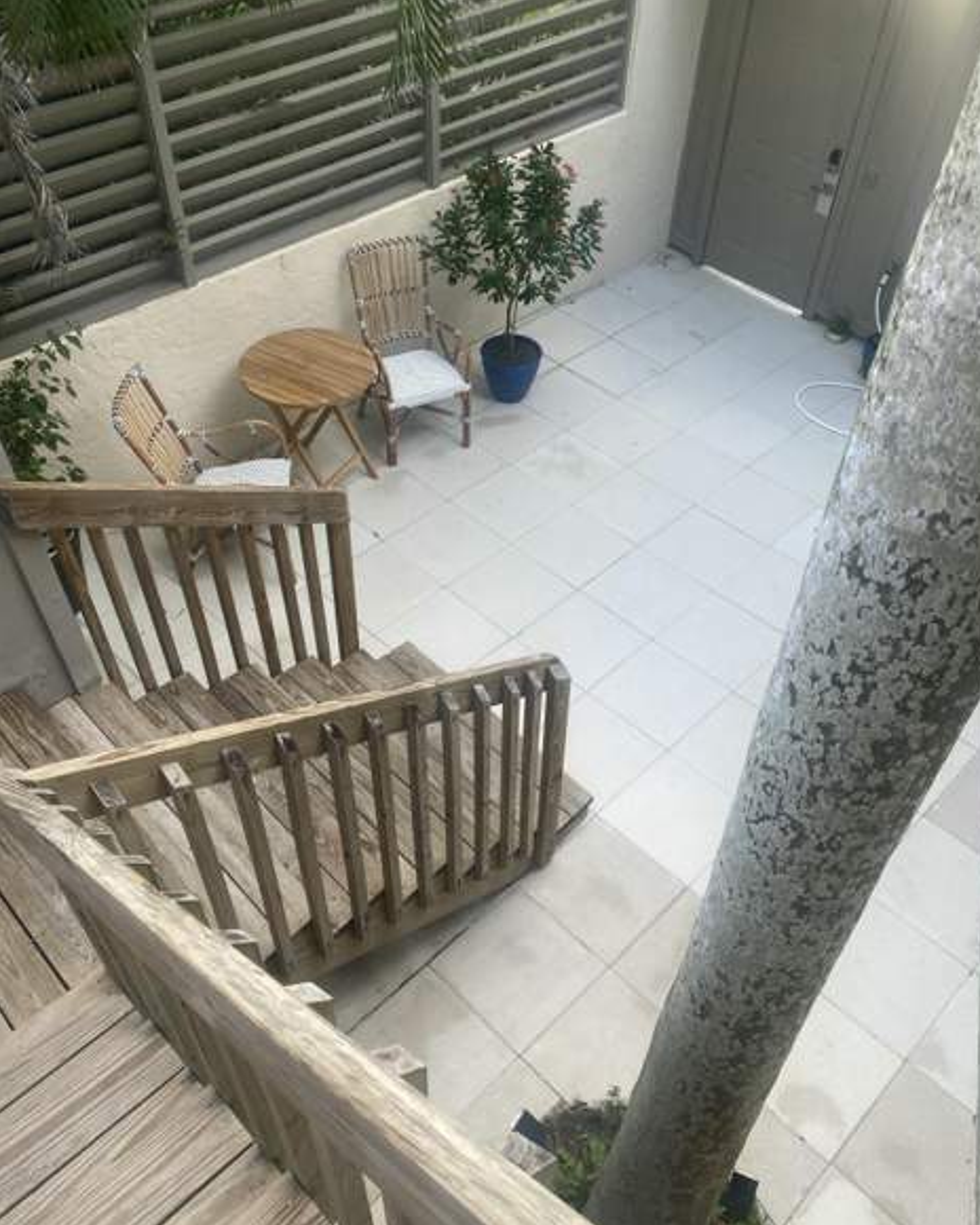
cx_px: 503
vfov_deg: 62.1
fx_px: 1015
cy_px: 659
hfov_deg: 51.5
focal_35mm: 28
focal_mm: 4.25
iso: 32
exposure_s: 1/263
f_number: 1.8
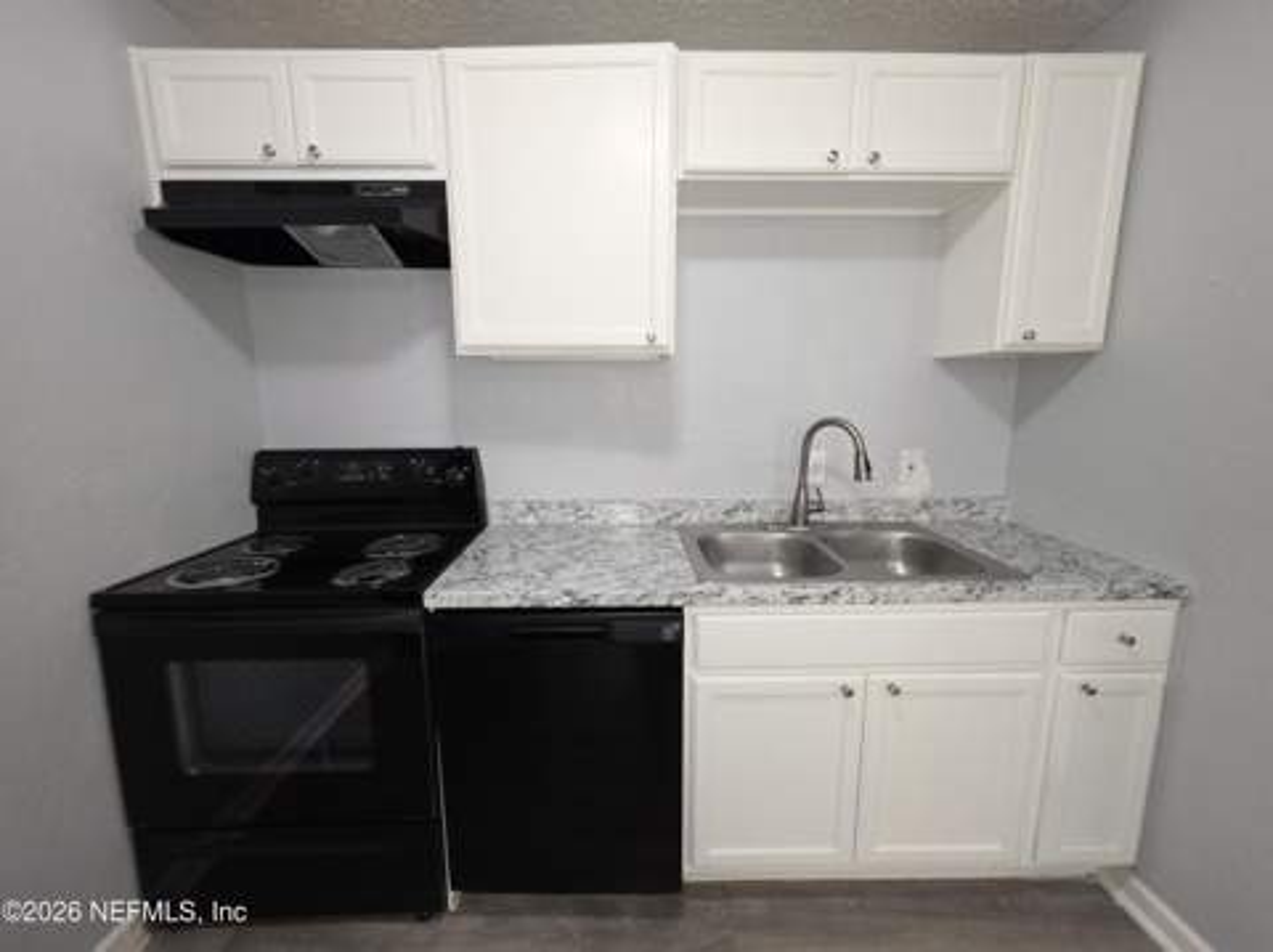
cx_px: 636
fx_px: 478
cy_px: 476
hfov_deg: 106.2
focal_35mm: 13
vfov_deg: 89.8
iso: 200
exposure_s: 1/60
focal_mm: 2.2
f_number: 1.9
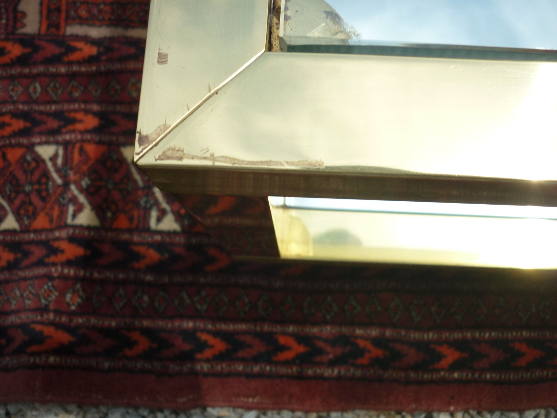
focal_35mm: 33
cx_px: 278
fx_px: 531
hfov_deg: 55.4
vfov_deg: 42.9
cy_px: 209
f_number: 8
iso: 80
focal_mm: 5.5
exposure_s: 1/160
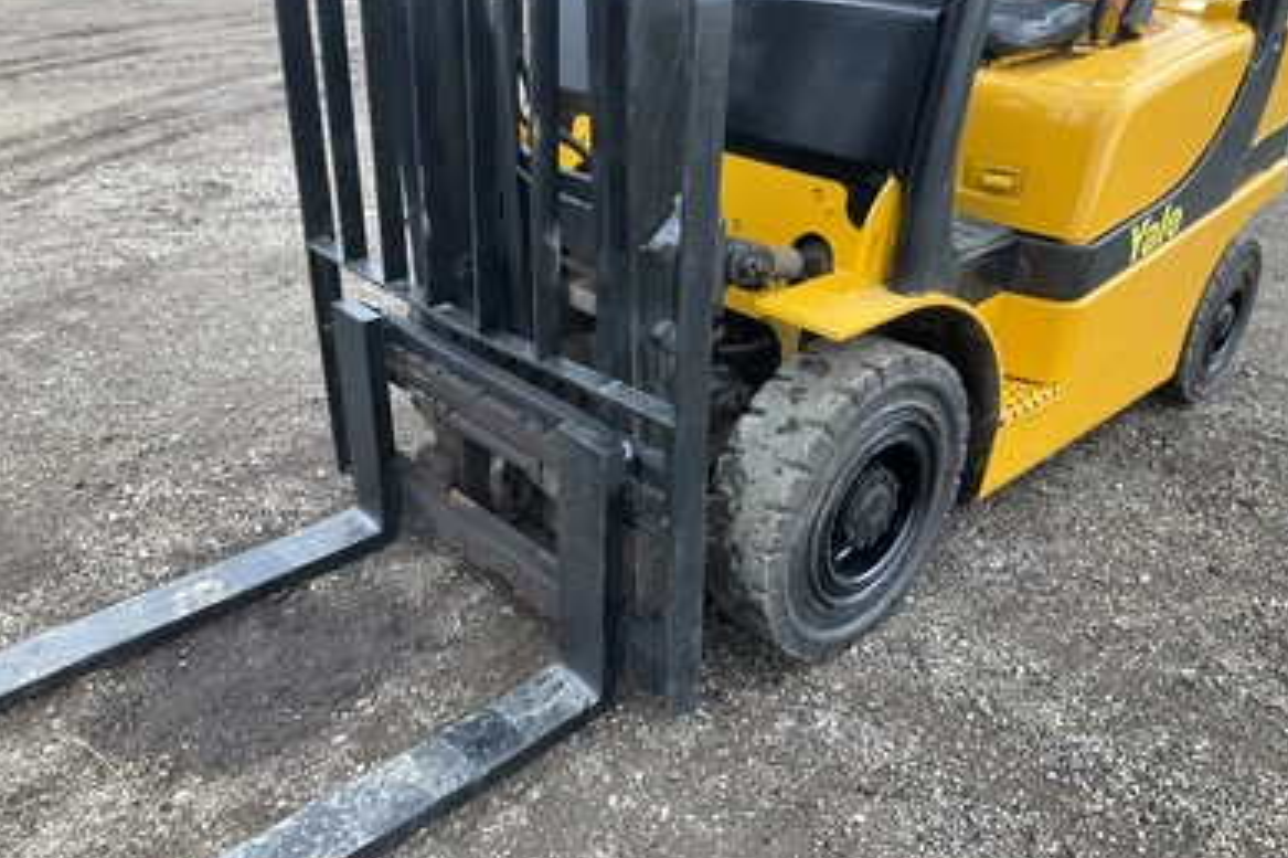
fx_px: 1109
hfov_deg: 60.3
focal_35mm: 31
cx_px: 649
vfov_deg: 42.3
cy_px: 424
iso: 25
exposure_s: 1/122
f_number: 1.8
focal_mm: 3
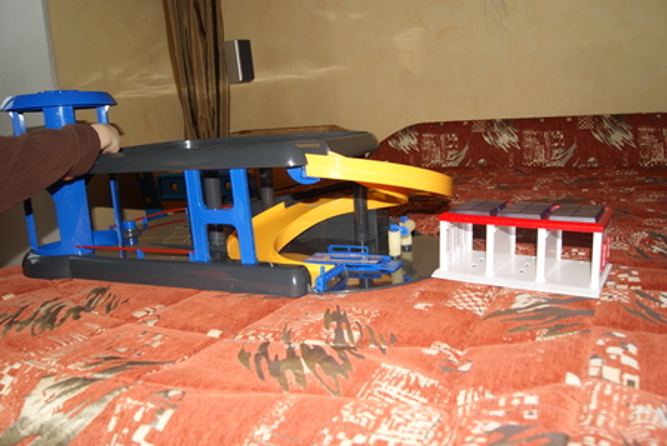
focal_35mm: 30
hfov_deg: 61.9
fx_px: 556
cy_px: 223
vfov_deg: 43.7
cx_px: 334
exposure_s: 1/60
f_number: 5.6
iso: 400
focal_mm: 20
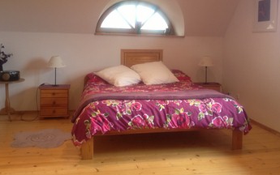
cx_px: 155
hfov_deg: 46.1
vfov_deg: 29.8
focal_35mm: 43
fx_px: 328
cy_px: 69
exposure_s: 1/20
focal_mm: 4.28
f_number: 2.4
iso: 100
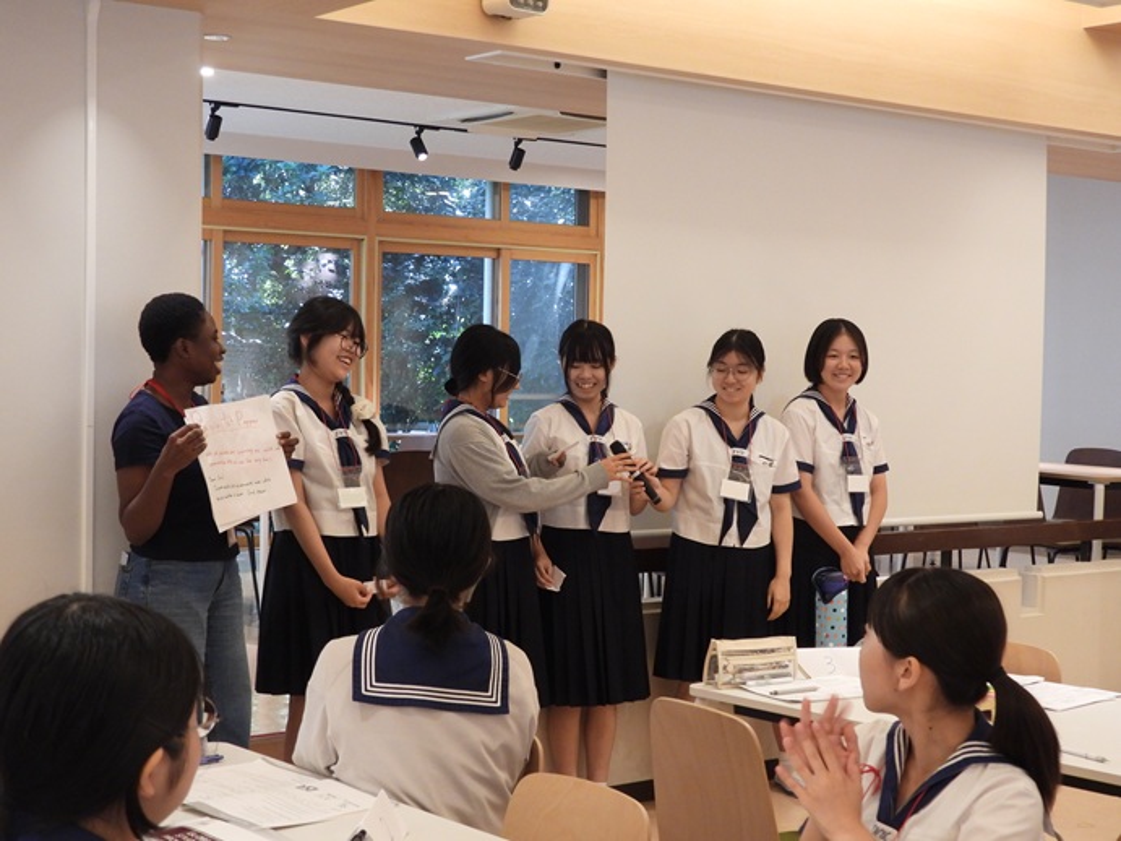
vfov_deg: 26.6
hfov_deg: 34.9
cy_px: 420
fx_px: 1781
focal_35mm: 55
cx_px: 560
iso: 400
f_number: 3.5
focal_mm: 9.8
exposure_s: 1/60
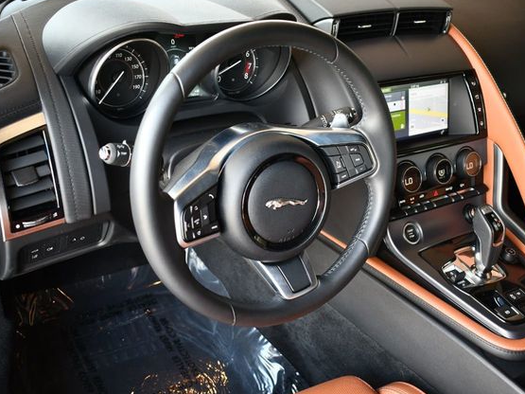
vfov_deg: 35.1
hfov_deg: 45.8
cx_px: 279
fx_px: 622
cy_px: 194
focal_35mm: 41
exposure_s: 1/125
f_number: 4
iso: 800
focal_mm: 25
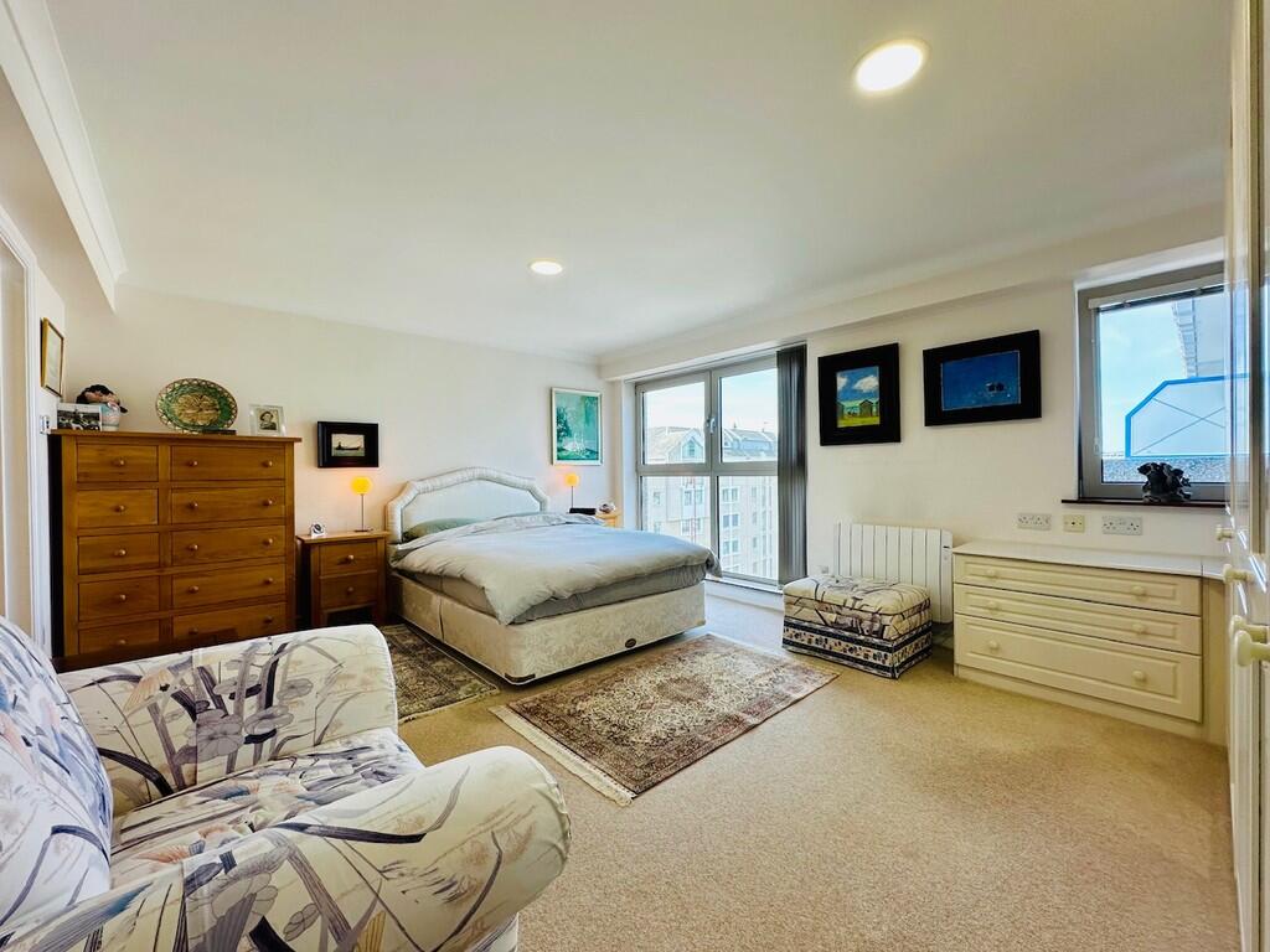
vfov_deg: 85.7
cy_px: 476
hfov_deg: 102.1
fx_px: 514
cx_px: 635
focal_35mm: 14
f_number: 2.2
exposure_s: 1/154
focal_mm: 2.22
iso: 40
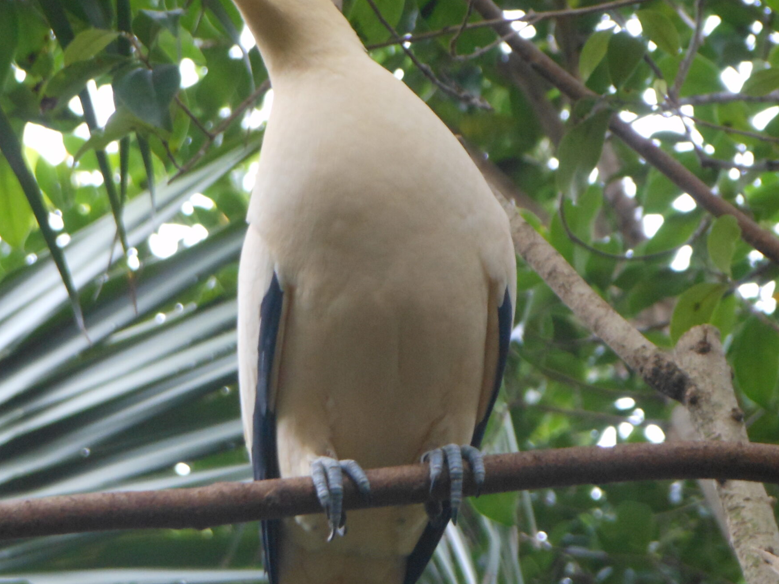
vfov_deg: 4.1
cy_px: 220
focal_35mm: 363
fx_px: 8168
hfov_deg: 5.5
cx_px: 443
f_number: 5.8
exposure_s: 1/30
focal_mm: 45
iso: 320
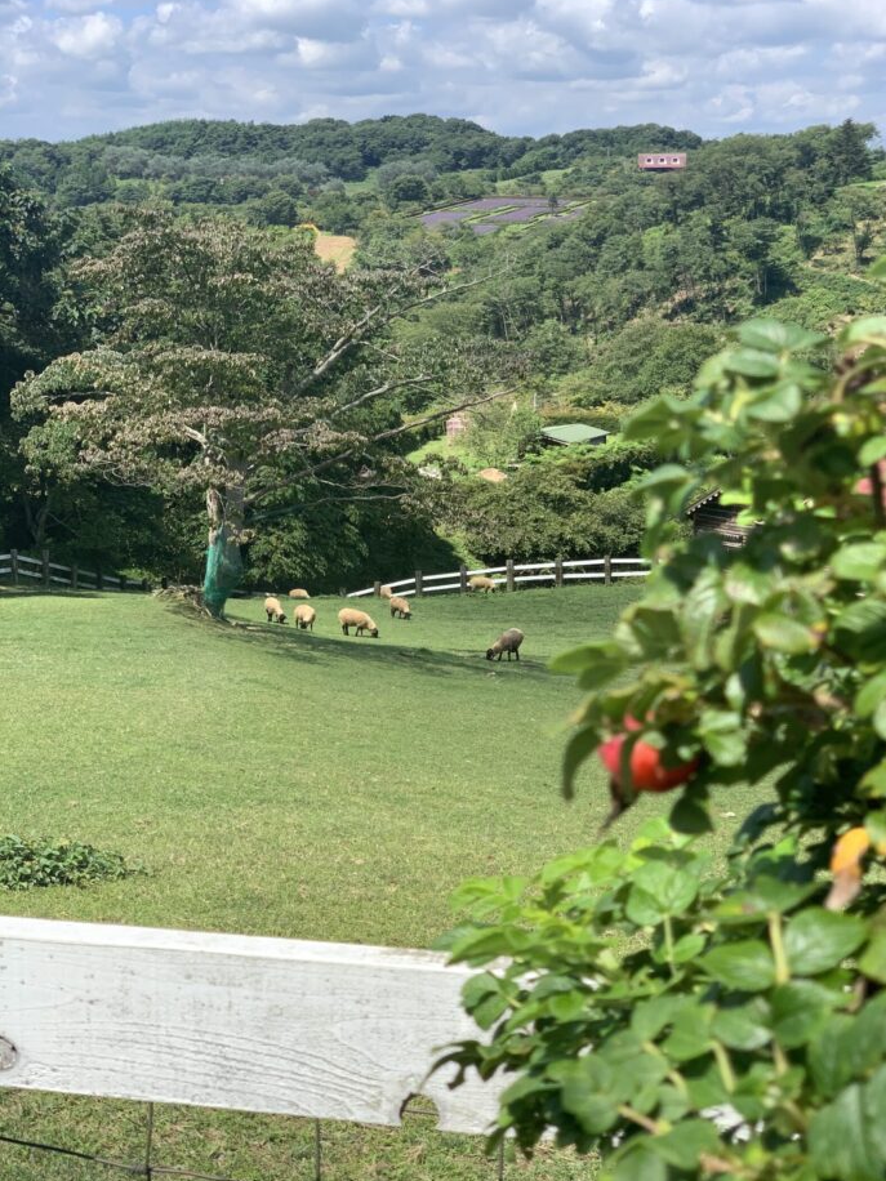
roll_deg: +0.1
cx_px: 450
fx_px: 1809
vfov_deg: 36.2
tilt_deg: -12.3
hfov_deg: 27.5
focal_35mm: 53
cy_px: 590
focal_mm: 6
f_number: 2.4
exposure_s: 1/527
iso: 16
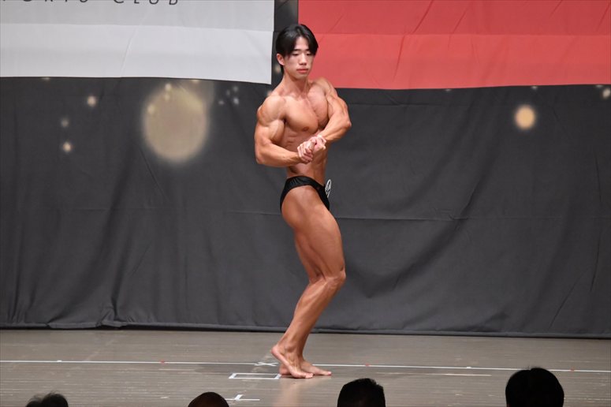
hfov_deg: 9.2
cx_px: 306
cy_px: 204
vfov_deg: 6.1
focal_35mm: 225
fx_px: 3817
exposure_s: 1/400
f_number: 5.6
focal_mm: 150
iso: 6400
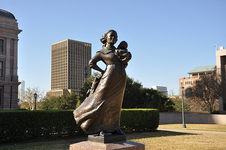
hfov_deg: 43.7
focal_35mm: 45
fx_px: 282
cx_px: 113
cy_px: 75
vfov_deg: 29.8
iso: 200
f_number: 9
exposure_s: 1/80
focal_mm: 30
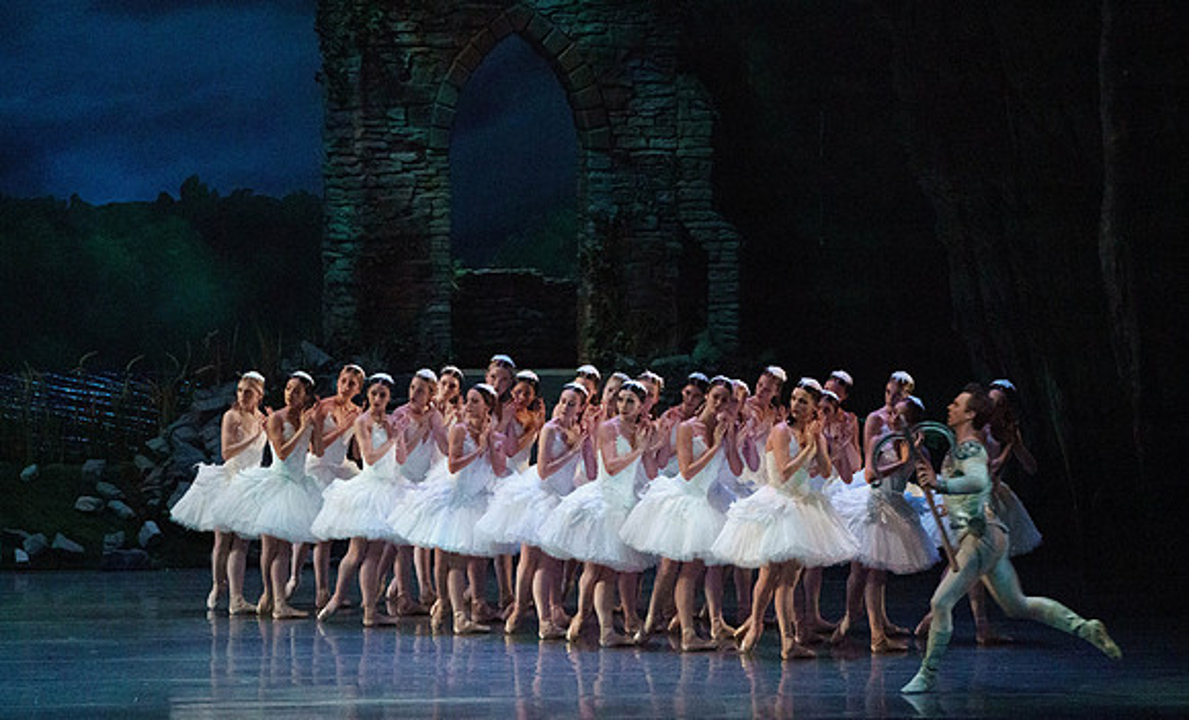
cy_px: 383
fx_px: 6418
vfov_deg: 6.4
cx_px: 595
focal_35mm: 200
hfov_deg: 10.6
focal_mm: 190
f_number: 5.6
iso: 8000
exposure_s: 1/250
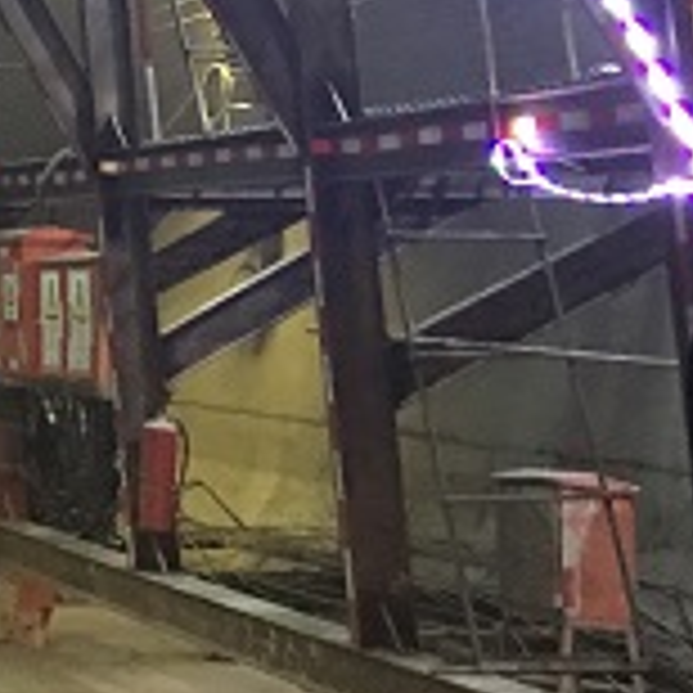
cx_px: -662
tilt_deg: +13.1
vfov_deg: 14.9
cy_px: -340
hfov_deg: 13.8
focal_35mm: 109
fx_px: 2469
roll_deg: +0.4
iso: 80
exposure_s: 1/4
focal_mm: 4.15
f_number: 2.2
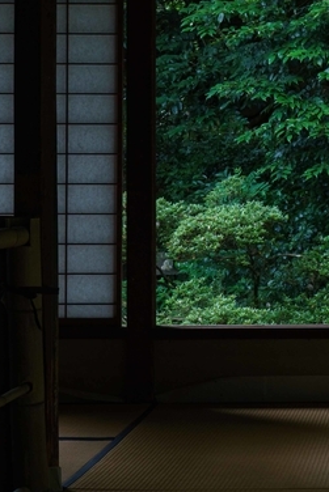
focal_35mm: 118
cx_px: 447
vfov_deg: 17.3
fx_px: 1616
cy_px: 147
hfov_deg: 11.3
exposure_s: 1/80
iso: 400
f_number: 8
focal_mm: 37
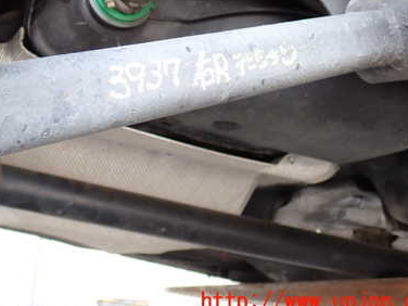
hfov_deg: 36.9
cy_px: 72
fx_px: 601
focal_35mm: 51
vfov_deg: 28.1
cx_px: 120
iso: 200
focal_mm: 5.79
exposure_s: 1/50
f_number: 2.4
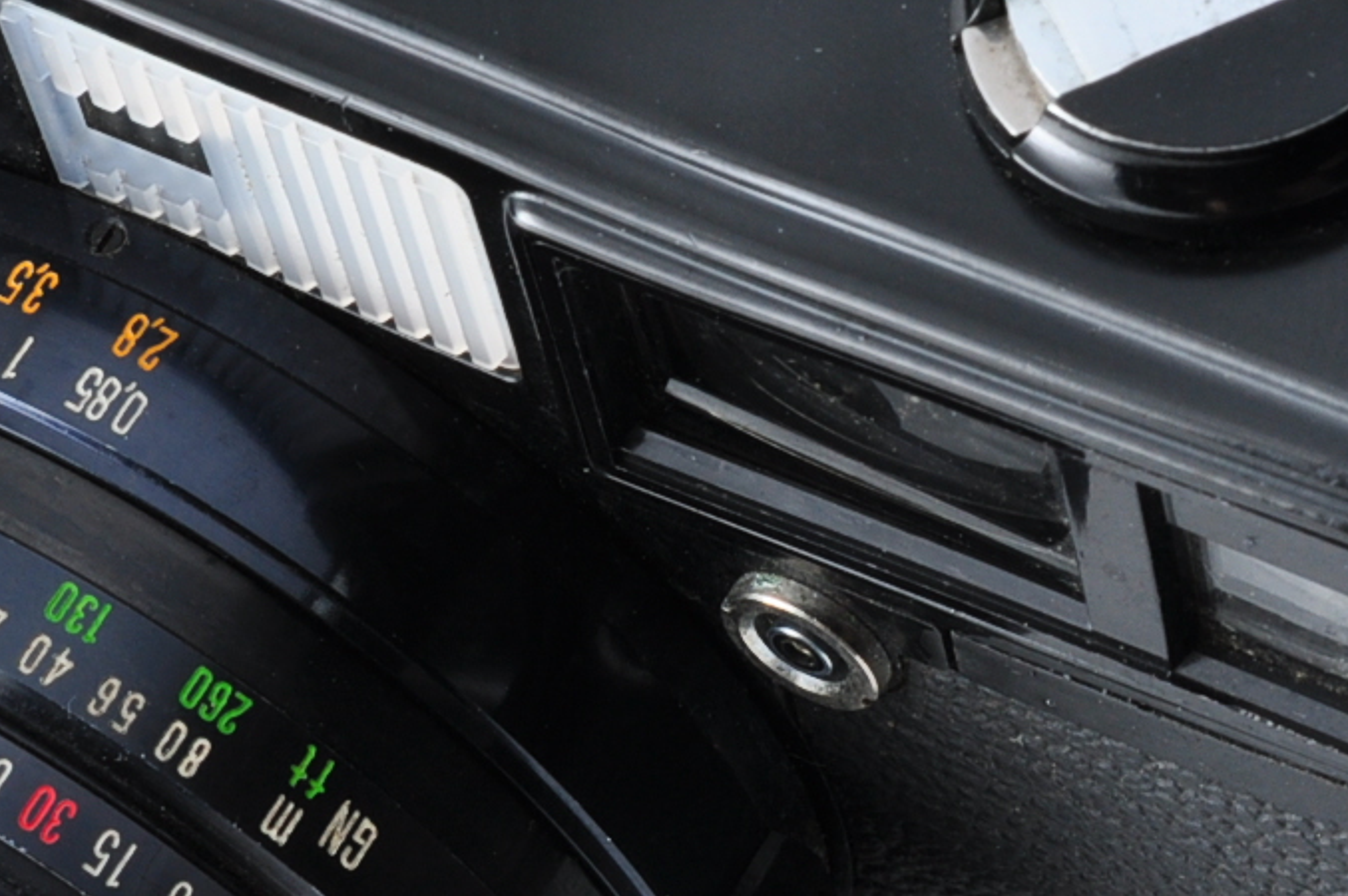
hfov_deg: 10.8
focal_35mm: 190
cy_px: 259
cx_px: 450
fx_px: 7107
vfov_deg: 7.2
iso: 200
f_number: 16
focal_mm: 40
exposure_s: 1/200
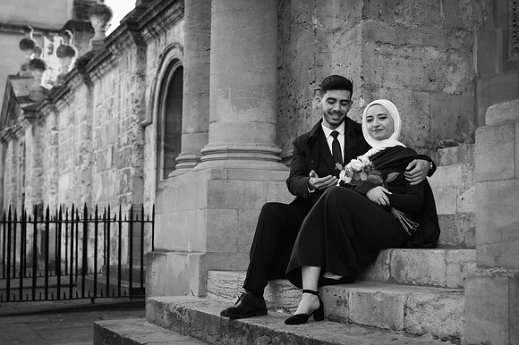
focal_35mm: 60
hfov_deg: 33.4
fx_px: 864
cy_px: 172
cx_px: 260
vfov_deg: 22.6
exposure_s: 1/640
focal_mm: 40
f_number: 2.8
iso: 200
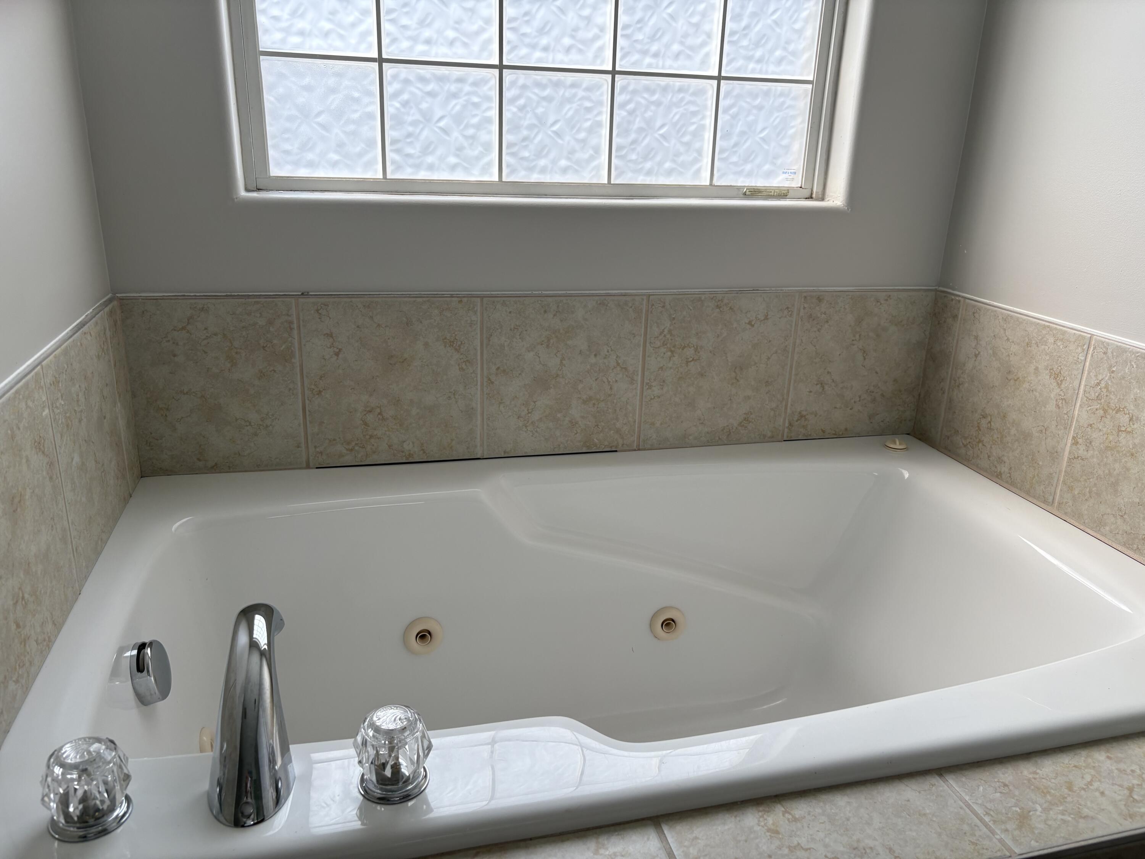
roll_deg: -0.3
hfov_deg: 67.3
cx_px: 572
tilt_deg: -18.3
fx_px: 860
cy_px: 430
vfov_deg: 53.1
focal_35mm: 26
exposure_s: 1/731
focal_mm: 5.96
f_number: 1.6
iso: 64
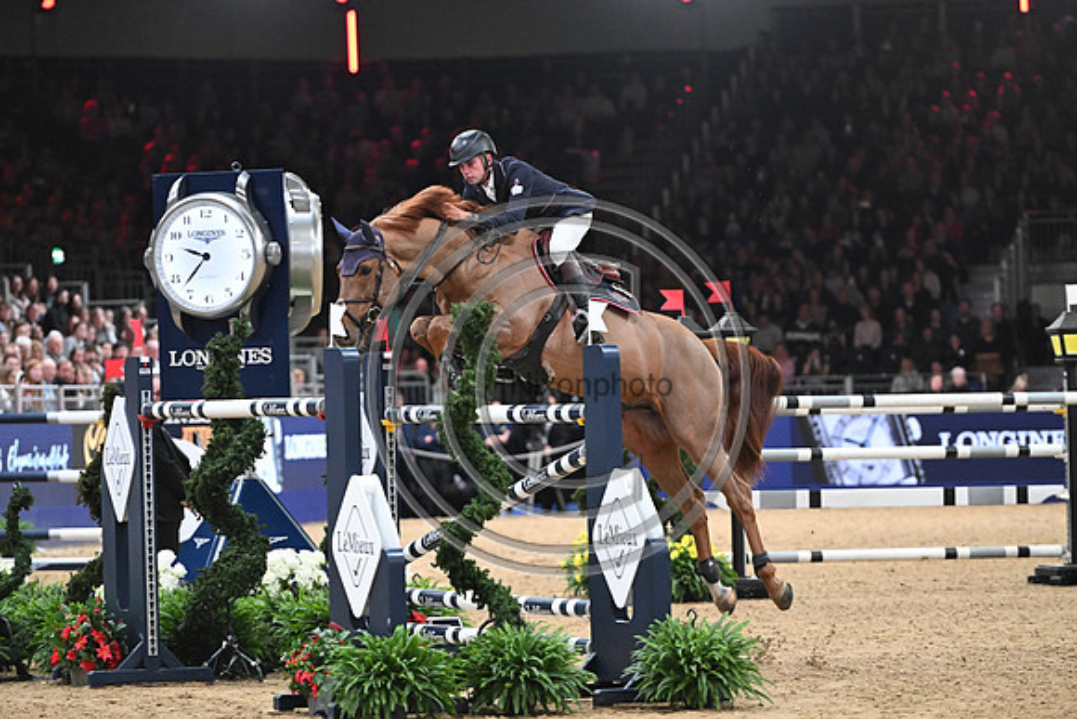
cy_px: 360
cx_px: 538
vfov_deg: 7.0
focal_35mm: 195
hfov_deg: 10.5
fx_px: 5835
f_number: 3.5
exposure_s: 1/800
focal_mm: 195
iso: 6400
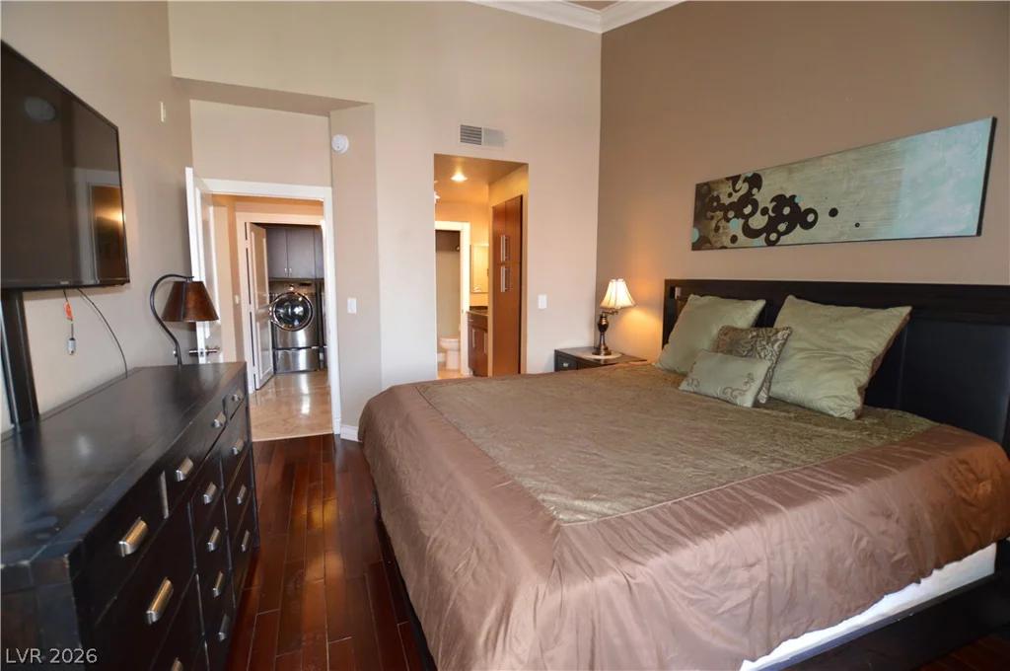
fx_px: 420
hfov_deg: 100.5
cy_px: 336
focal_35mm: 15
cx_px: 505
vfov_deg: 77.2
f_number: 3.5
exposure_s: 1/60
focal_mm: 10
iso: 800
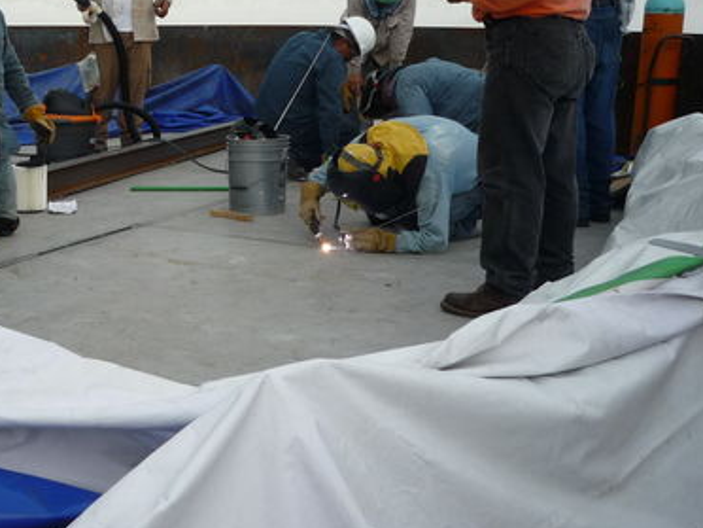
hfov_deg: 33.9
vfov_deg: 26.5
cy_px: 189
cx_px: 138
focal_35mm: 55
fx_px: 1117
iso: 100
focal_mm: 5.2
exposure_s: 1/400
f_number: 5
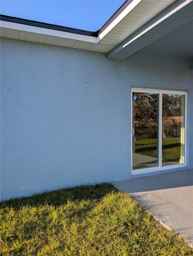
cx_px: 96
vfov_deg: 71.5
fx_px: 178
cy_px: 128
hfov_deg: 56.9
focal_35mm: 24
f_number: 1.68
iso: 19
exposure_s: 1/470
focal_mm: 6.9
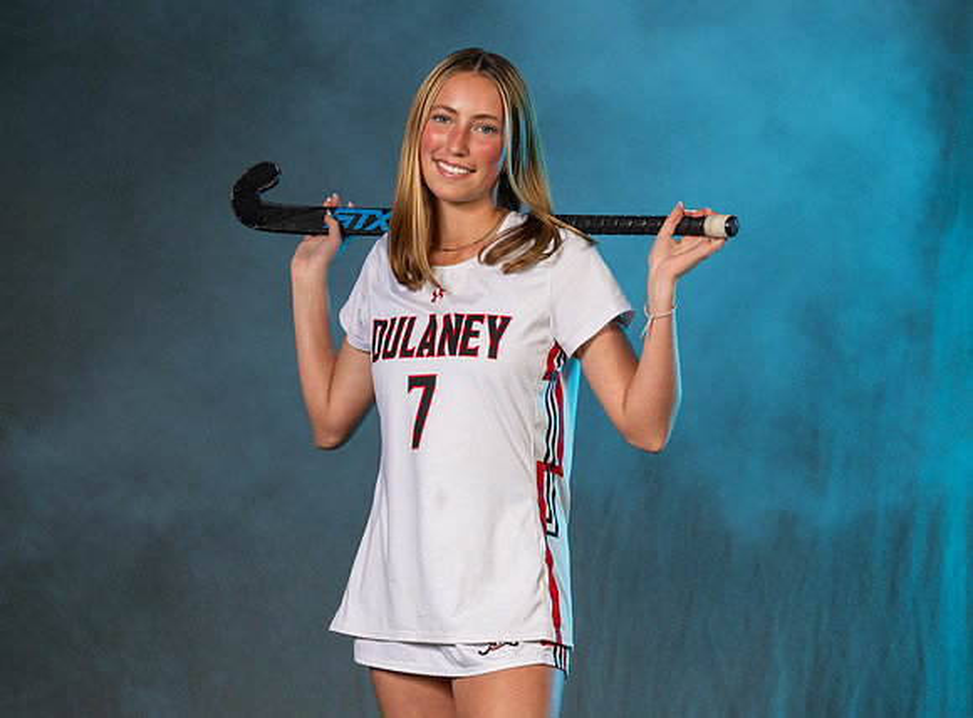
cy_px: 370
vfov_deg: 9.6
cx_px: 506
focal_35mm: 154
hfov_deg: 12.9
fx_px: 4290
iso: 80
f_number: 5.6
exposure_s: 1/200
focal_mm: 97
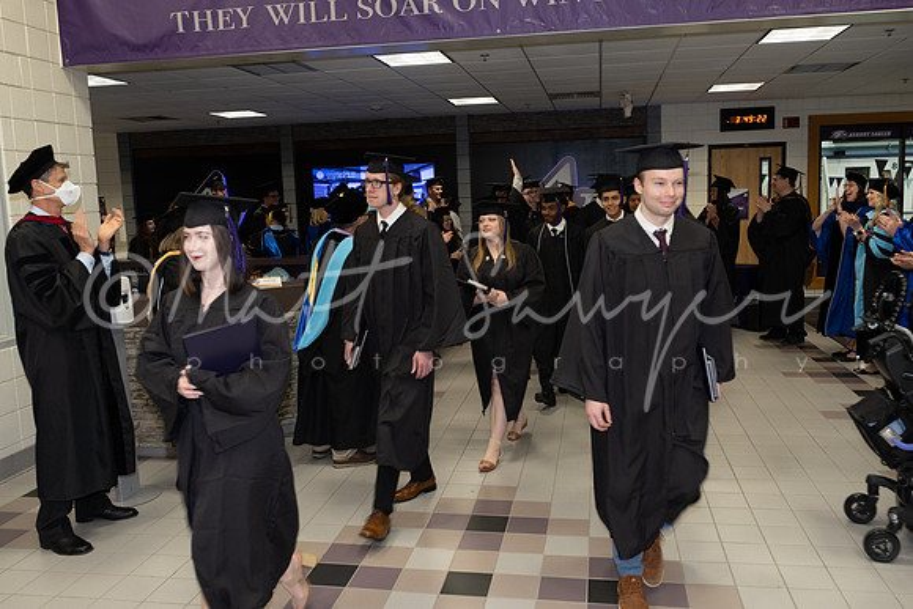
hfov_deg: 61.9
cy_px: 304
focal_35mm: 30
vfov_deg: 43.6
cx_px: 456
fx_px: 761
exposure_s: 1/80
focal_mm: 20
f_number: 4
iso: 800
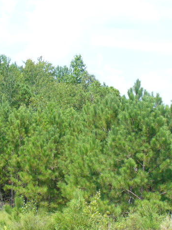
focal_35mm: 89
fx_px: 590
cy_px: 115
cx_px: 142
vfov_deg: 22.0
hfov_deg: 16.4
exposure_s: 1/500
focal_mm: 7.9
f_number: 3
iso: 80
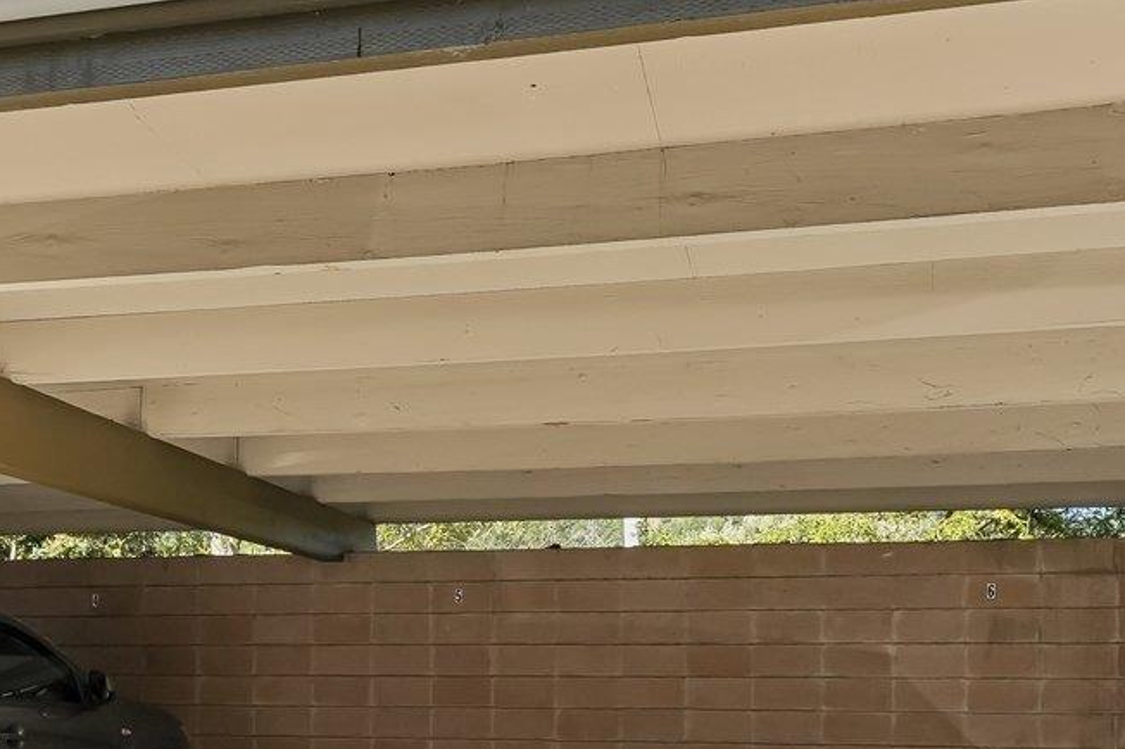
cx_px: 411
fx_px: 1374
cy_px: 598
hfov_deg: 44.1
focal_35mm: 44
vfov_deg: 29.8
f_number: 8
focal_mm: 14
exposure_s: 1/400
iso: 640
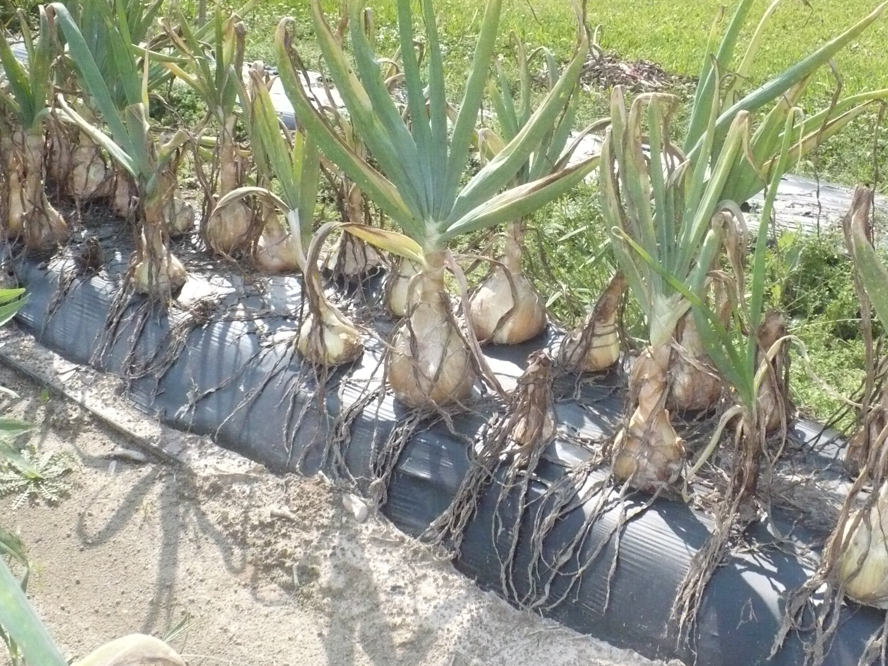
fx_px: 1206
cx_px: 472
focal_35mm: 47
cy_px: 327
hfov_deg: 40.4
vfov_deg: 30.9
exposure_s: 1/500
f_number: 8
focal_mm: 6.1
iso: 800
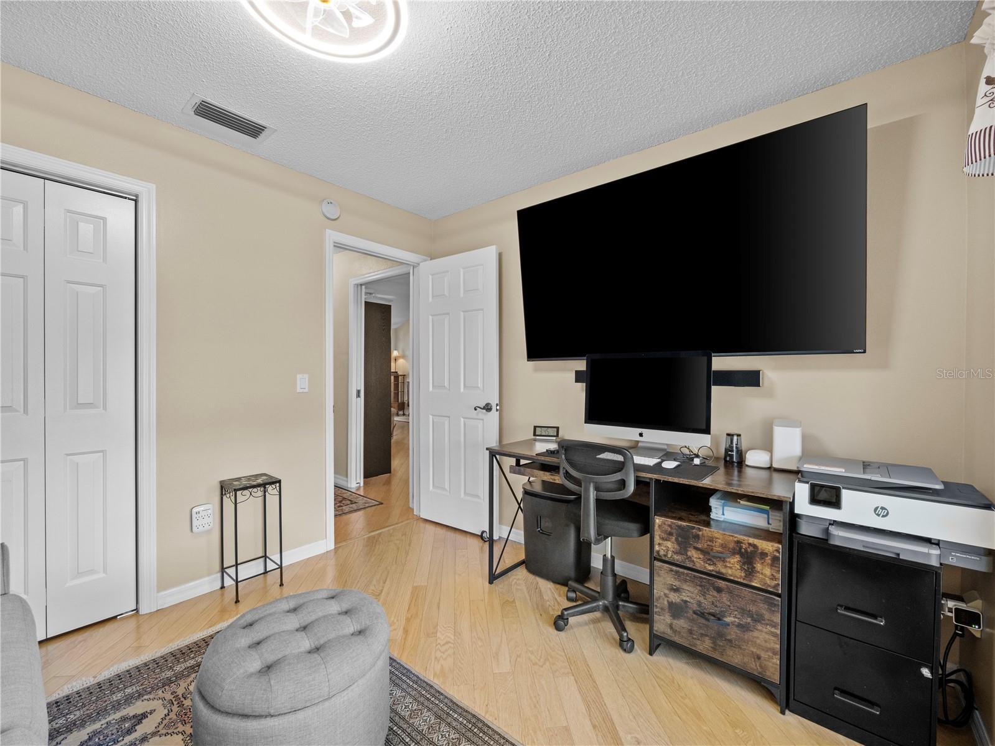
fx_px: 403
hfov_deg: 102.1
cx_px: 498
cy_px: 373
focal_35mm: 14
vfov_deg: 85.7
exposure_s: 1/8
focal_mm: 7
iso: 800
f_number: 8
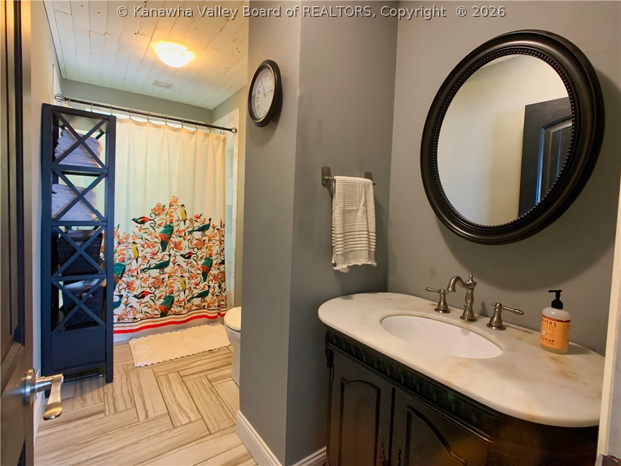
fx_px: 466
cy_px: 233
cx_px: 310
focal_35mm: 26
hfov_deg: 67.3
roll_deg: -1.6
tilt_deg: -2.3
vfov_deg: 53.1
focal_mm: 4.25
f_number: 1.8
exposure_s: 1/40
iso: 250
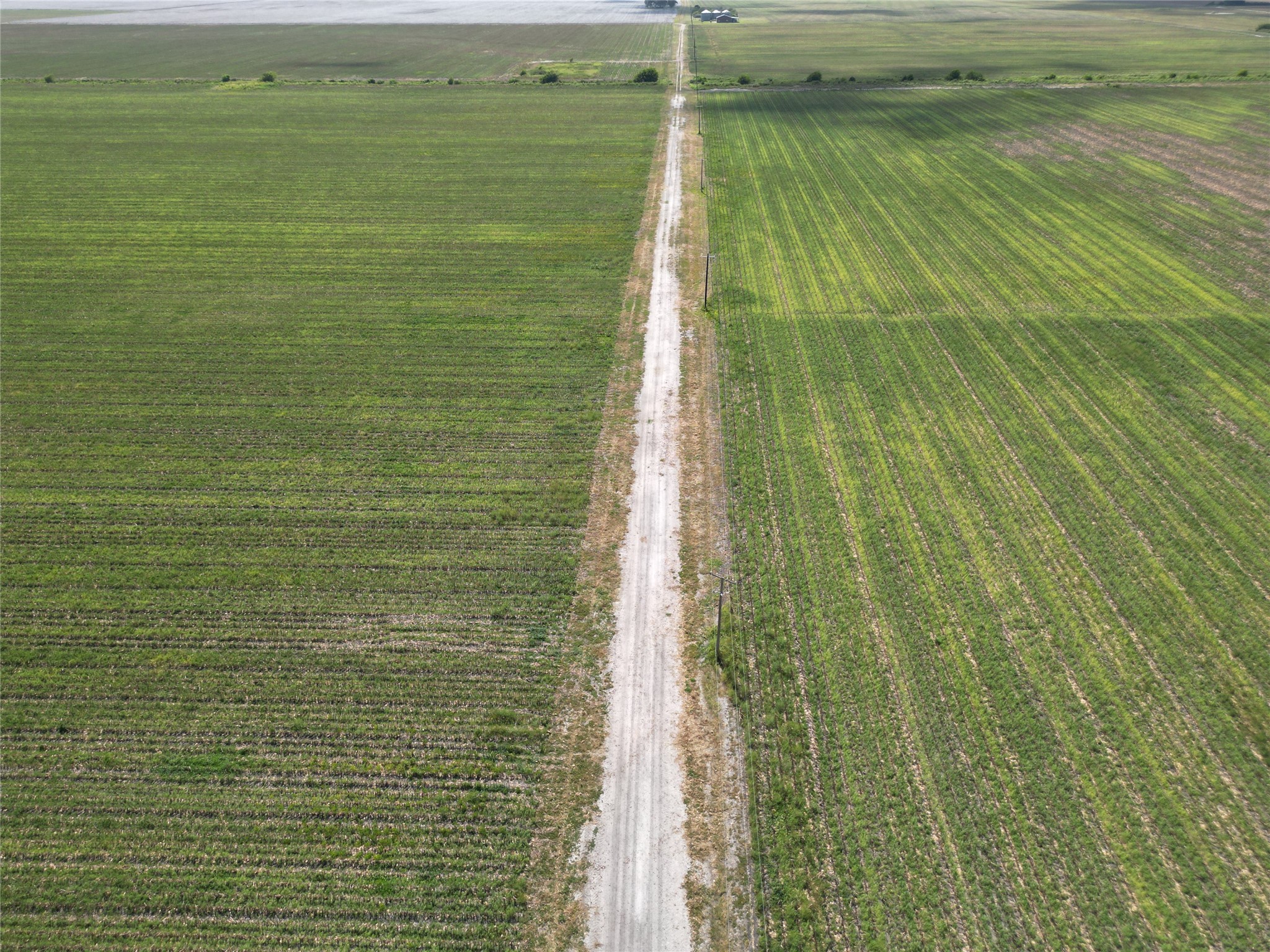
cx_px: 635
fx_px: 881
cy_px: 476
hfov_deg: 71.6
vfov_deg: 56.8
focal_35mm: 24
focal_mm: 6.72
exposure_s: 1/2000
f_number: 1.7
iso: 100
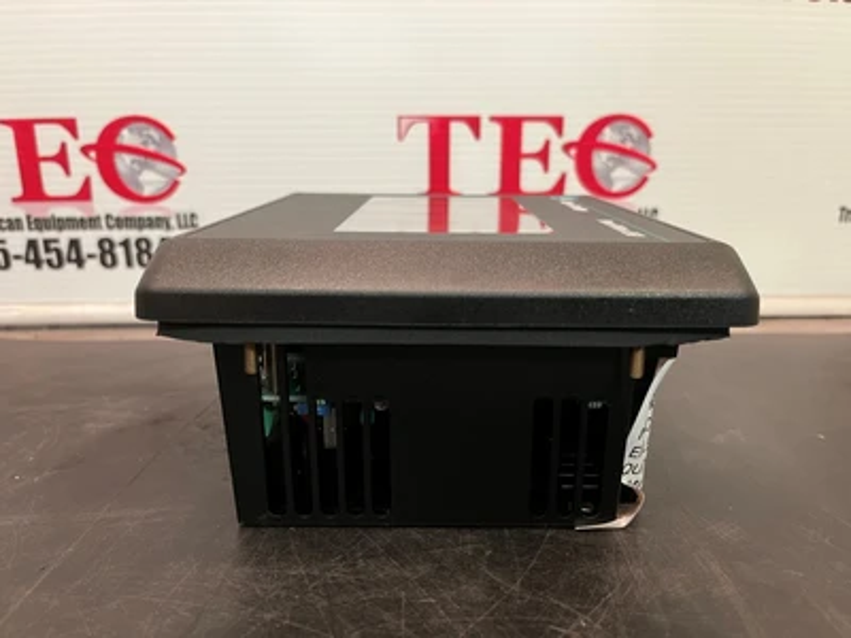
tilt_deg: -15.0
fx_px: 639
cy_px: 319
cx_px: 426
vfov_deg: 53.1
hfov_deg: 67.3
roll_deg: +0.3
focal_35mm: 26
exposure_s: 1/59
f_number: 1.6
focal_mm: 5.1
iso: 320
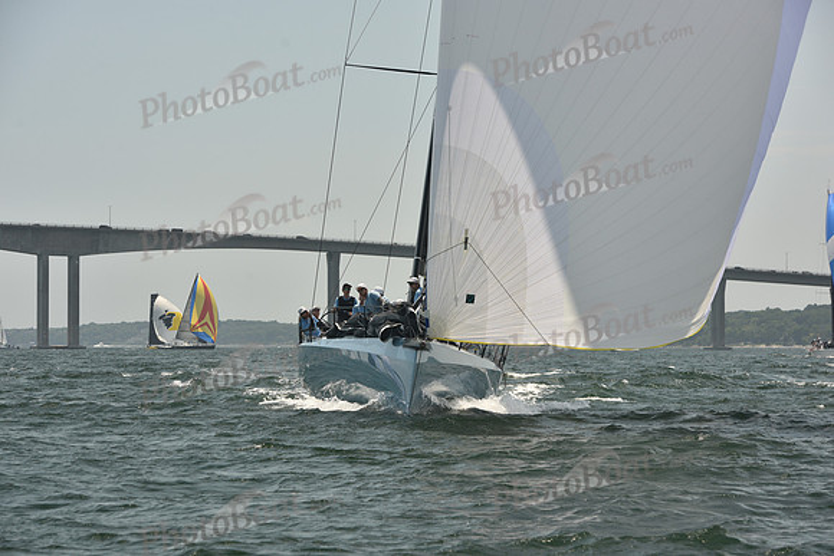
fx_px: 2595
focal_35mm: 112
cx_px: 417
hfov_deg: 18.3
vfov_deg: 12.2
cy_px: 278
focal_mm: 112
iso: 250
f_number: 7.1
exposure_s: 1/640
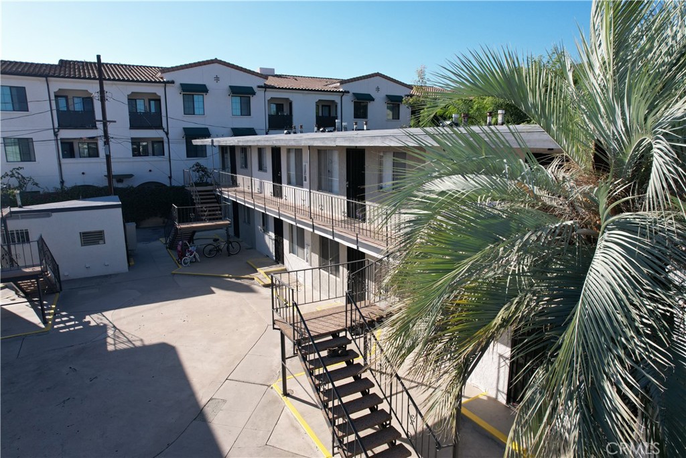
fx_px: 419
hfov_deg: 78.6
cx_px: 343
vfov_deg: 57.2
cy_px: 229
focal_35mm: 22
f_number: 2.8
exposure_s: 1/1500
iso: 110
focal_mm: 8.38
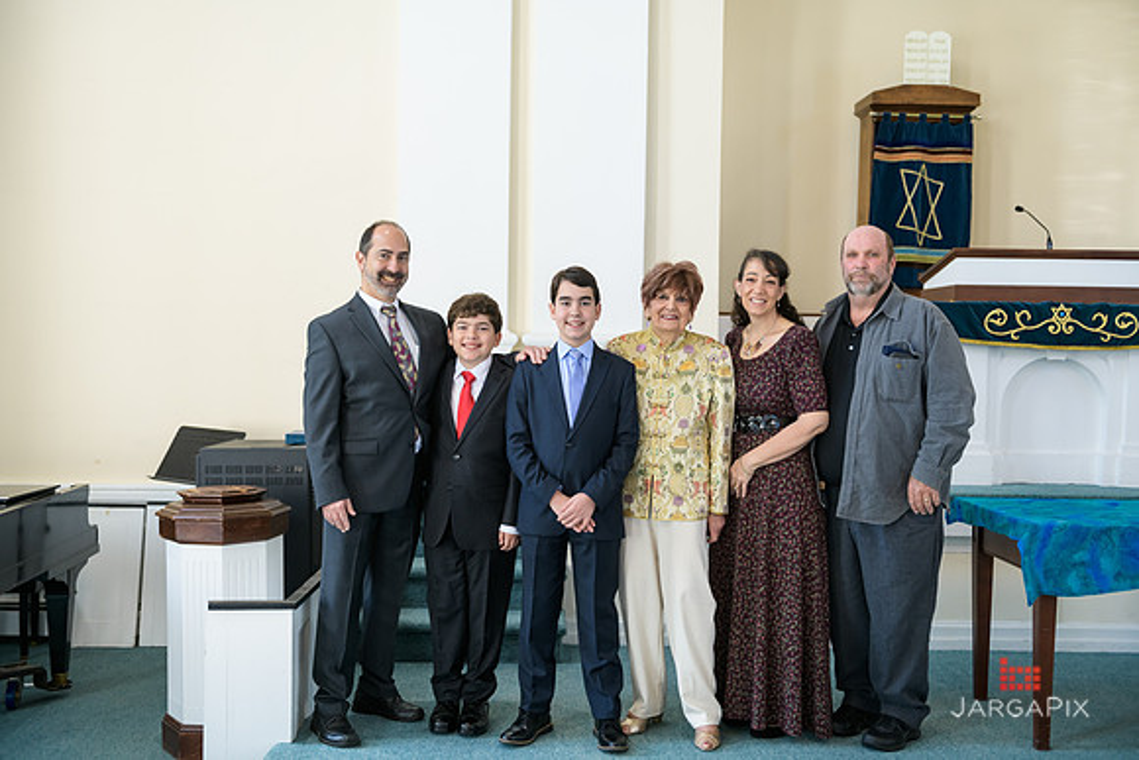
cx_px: 570
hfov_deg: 50.7
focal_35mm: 38
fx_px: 1203
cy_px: 380
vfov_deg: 35.1
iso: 400
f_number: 3.2
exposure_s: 1/125
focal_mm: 38
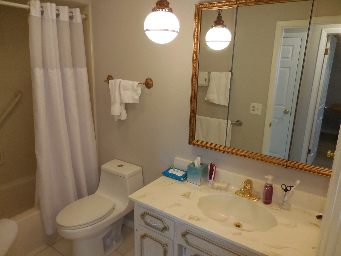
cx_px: 170
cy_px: 128
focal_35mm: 25
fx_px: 246
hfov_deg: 69.4
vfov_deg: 54.9
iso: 180
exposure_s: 1/30
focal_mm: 4.5
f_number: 3.3
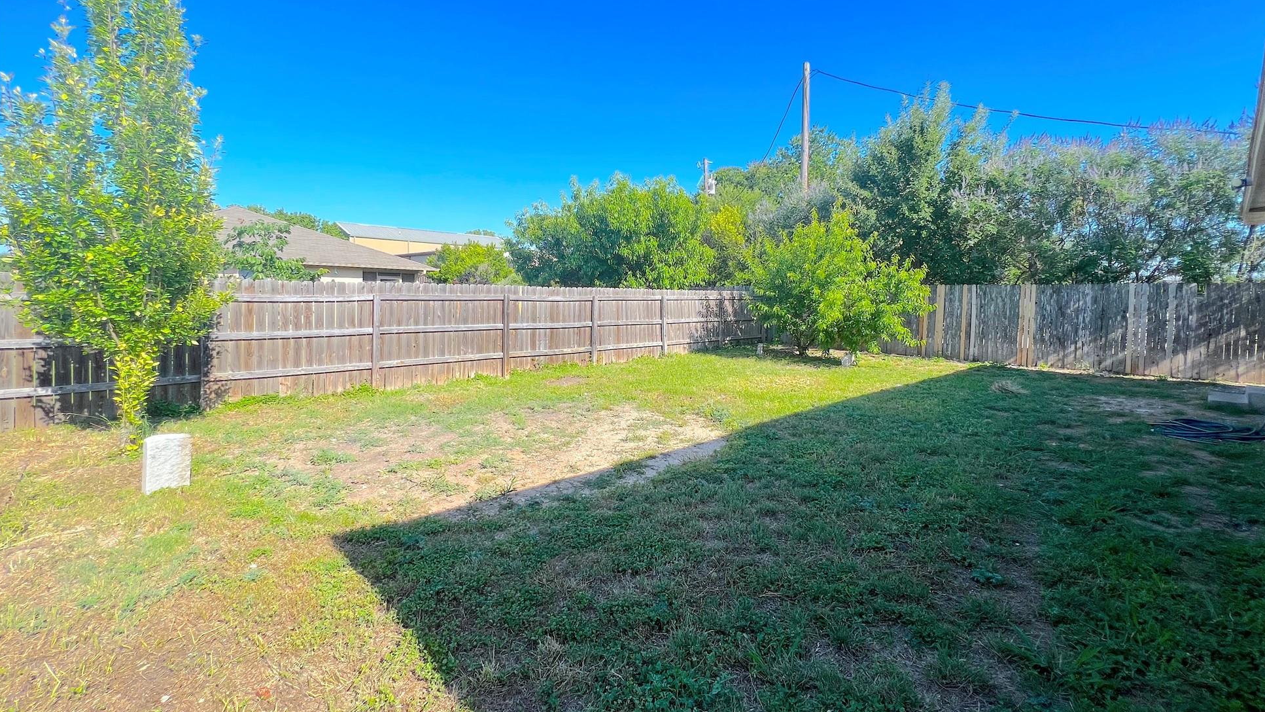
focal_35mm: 15
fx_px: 503
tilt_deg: -2.6
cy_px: 315
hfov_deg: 102.9
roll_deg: -1.1
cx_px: 665
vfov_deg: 70.3
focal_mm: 1.57
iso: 32
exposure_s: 1/1179
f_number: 1.8
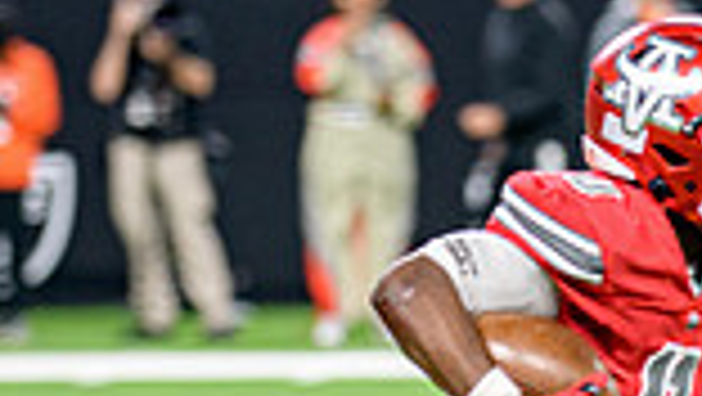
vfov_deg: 1.7
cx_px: 567
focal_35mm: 699
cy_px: 533
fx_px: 13020
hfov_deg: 3.1
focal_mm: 180
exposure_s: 1/400
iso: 1250
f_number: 2.8
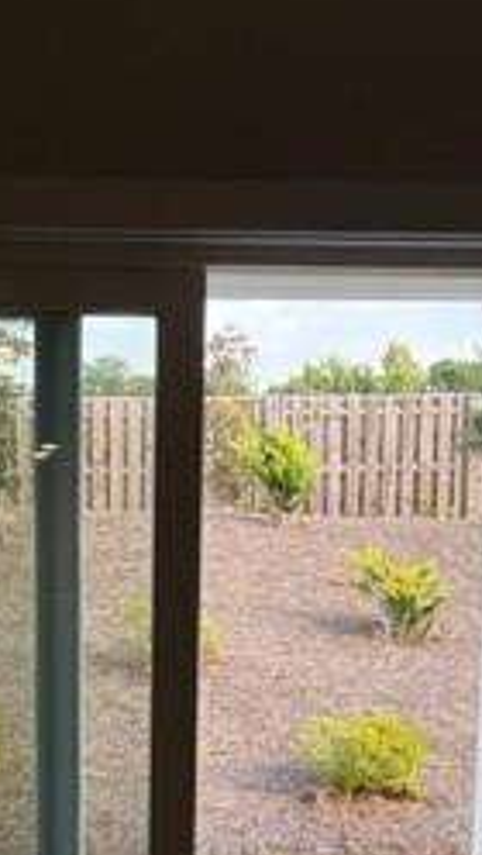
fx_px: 1654
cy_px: 910
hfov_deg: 16.6
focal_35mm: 73
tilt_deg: -7.3
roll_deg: +0.0
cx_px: 179
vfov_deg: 26.9
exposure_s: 1/497
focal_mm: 5.7
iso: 50
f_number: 1.5
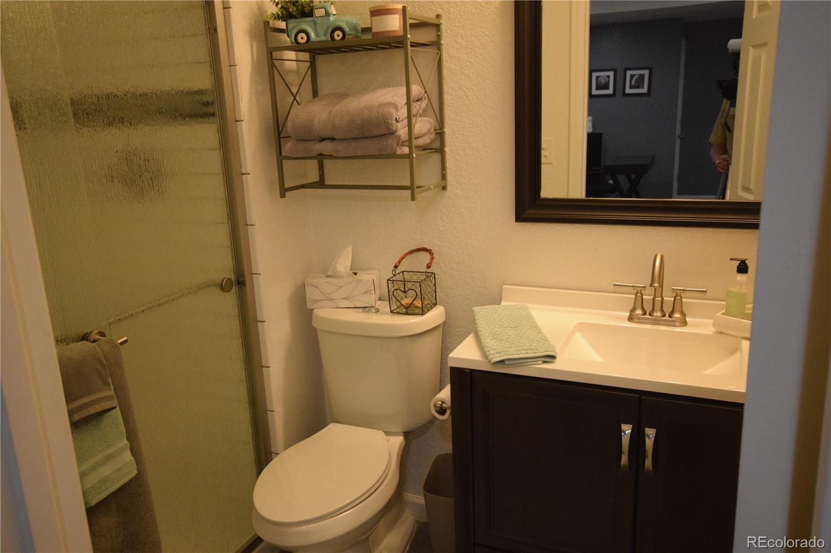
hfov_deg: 61.9
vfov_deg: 43.6
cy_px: 276
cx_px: 416
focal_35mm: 30
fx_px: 692
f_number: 5.6
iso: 3200
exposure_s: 1/80
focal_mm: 20
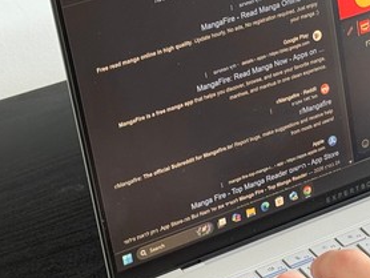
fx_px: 1476
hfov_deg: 14.1
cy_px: 162
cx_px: 357
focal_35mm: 138
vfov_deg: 10.8
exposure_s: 1/67
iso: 80
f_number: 1.78
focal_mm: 6.76
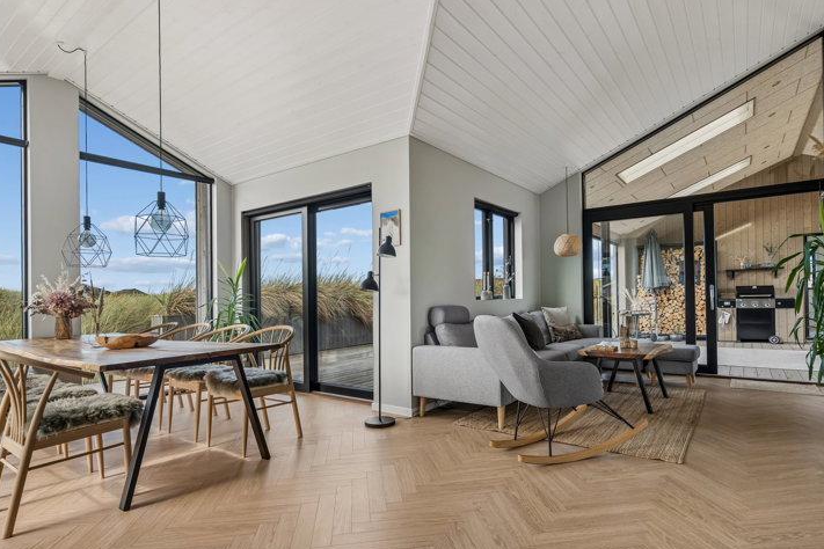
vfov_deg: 67.2
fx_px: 412
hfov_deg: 90.0
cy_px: 306
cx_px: 416
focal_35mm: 18
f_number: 5.6
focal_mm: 16
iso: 400
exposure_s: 1/80
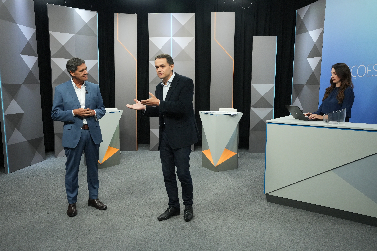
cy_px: 126
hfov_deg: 60.6
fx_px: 323
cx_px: 188
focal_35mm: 31
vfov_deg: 42.6
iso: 5000
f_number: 6.3
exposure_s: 1/200
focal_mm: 30.8
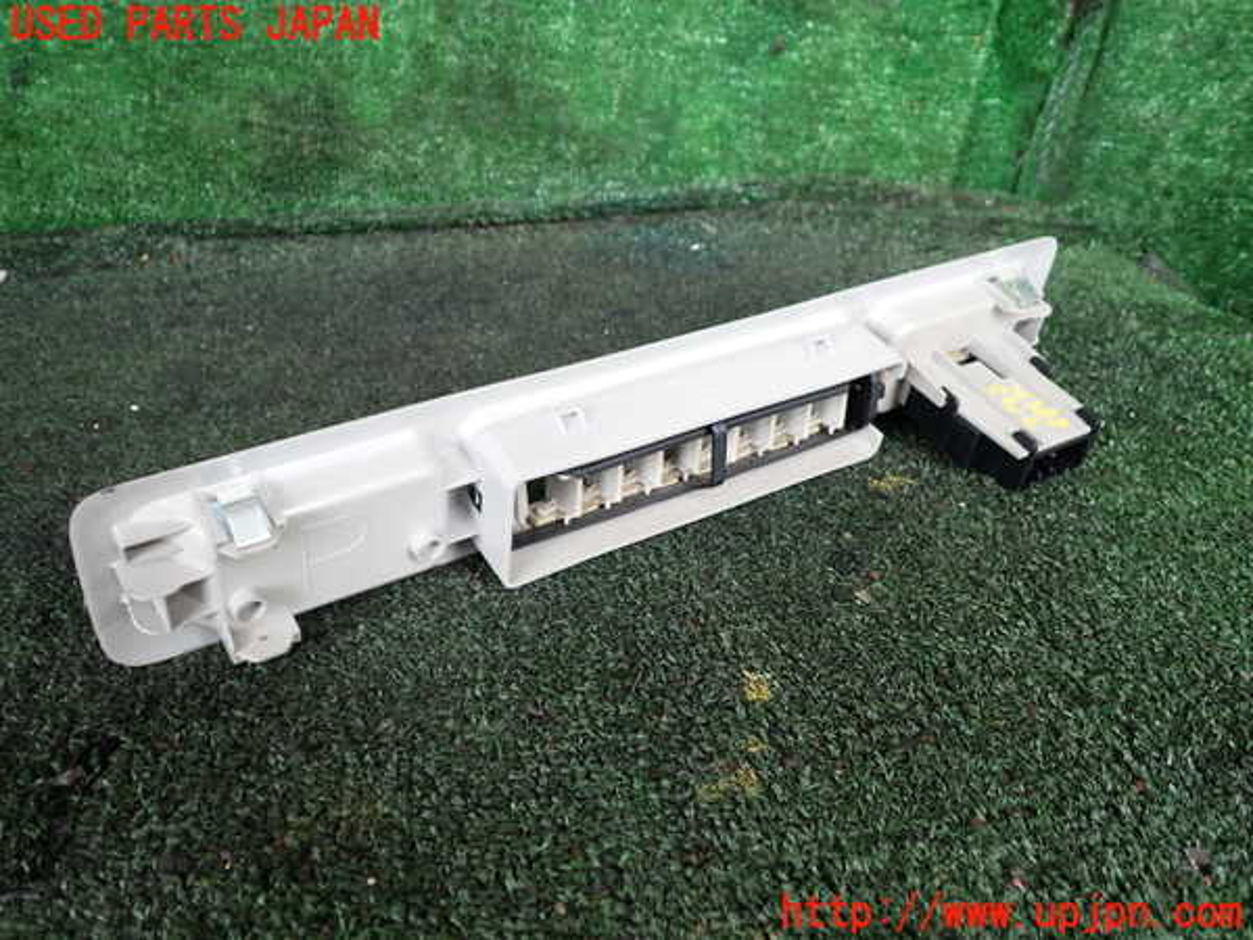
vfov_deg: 46.8
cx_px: 626
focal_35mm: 30
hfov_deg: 60.0
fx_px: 1086
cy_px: 470
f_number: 2.3
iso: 200
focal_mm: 5.4
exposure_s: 1/125
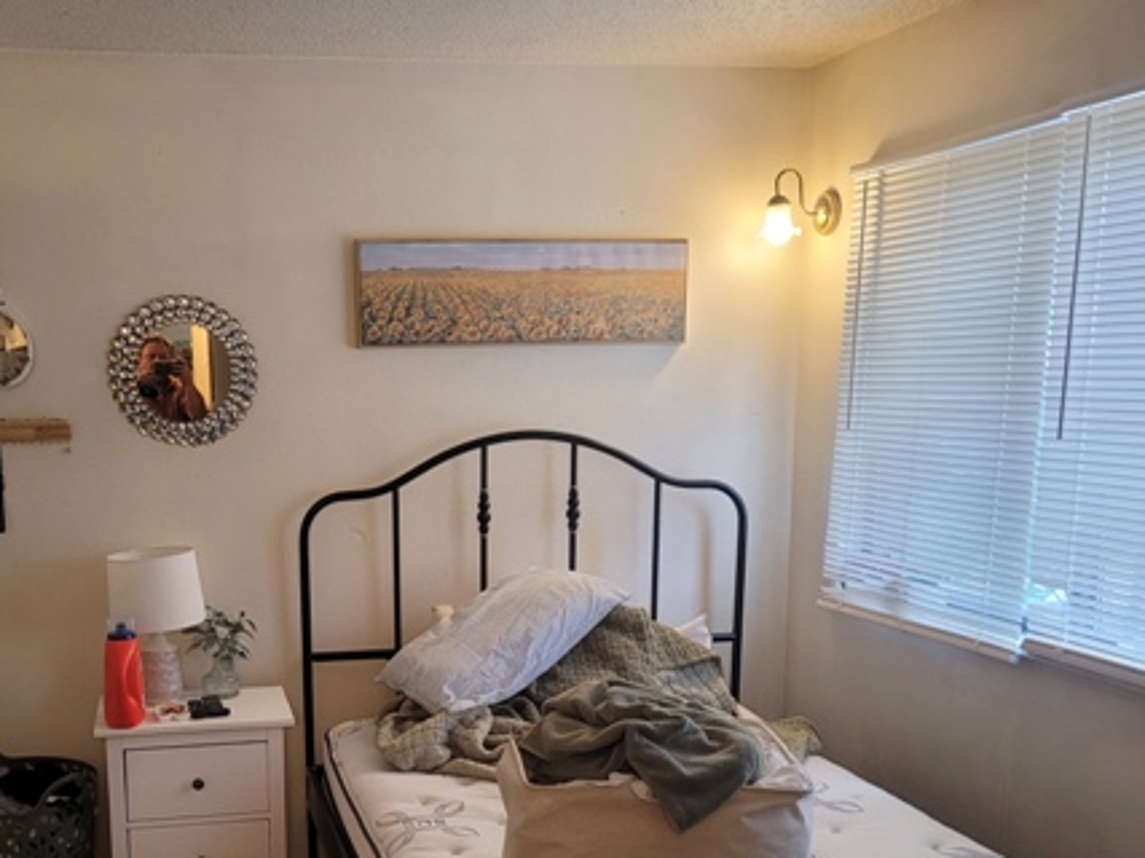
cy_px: 627
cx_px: 405
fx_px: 1290
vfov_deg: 36.1
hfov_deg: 47.3
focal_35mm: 39
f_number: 1.8
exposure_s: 1/120
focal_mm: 5.4
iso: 250
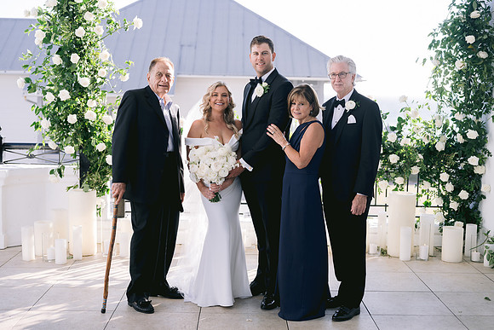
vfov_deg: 26.8
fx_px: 691
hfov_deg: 39.3
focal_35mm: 50
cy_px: 165
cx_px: 247
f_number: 2.8
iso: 200
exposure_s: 1/800
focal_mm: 50
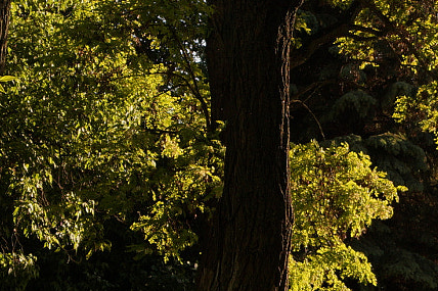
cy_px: 185
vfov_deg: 13.5
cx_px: 470
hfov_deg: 19.4
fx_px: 1228
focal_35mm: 101
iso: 100
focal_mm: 18
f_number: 5.6
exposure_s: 1/640
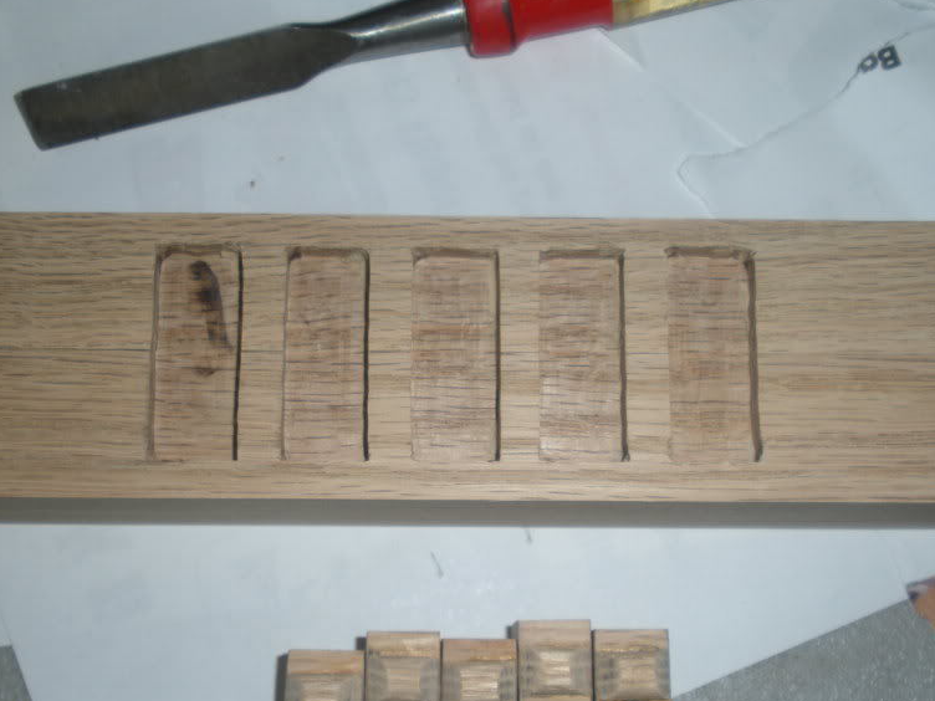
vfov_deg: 29.6
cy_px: 440
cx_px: 430
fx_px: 1324
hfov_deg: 38.9
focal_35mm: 49
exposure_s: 1/30
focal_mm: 6.3
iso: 64
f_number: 3.5
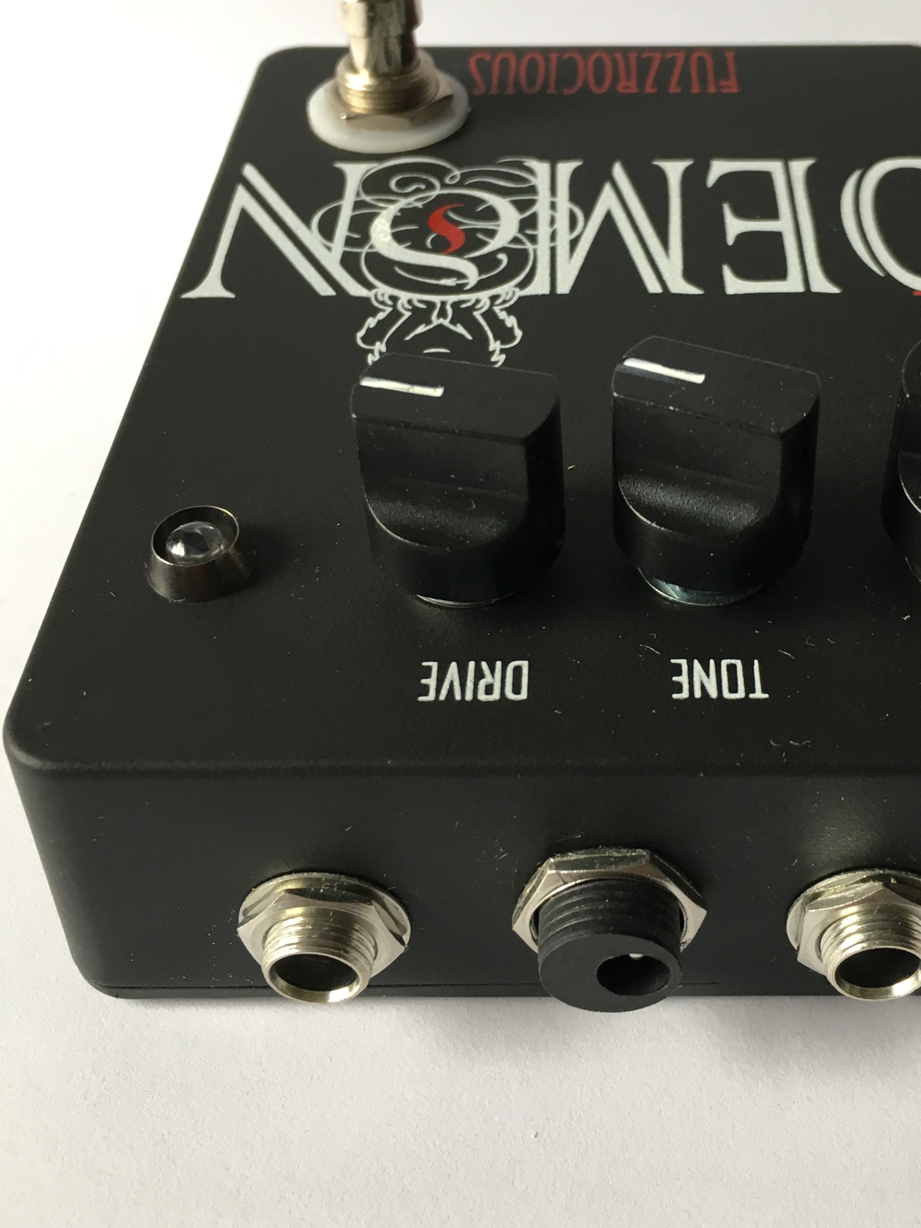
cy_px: 439
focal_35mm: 40
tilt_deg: -41.4
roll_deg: -0.7
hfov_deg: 35.6
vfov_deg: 46.3
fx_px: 1419
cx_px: 621
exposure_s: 1/30
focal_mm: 4.15
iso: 64
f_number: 2.2
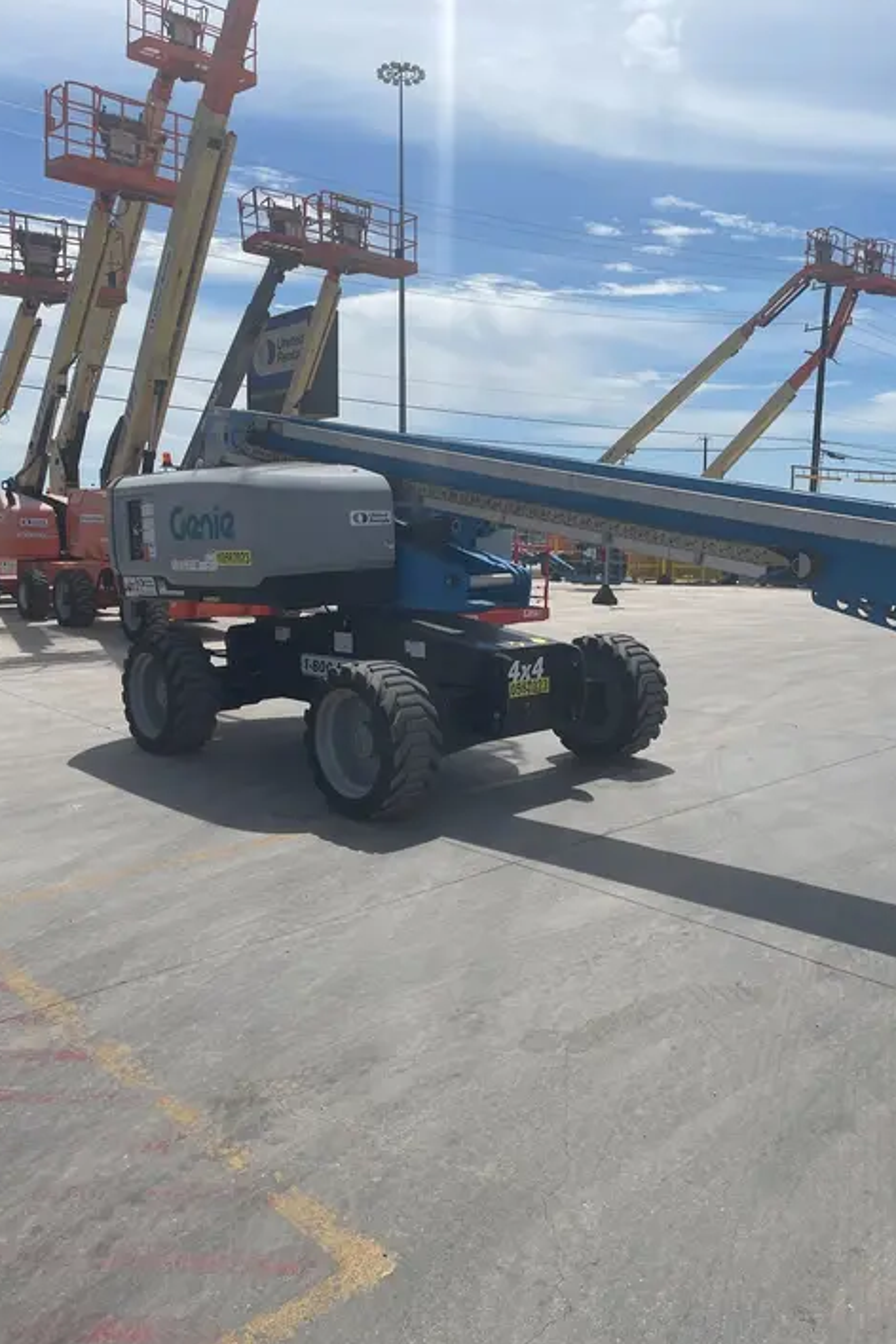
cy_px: 665
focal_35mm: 28
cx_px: 471
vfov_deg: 65.5
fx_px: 1045
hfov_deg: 46.4
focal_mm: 4.2
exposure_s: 1/6897
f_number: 1.6
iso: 32
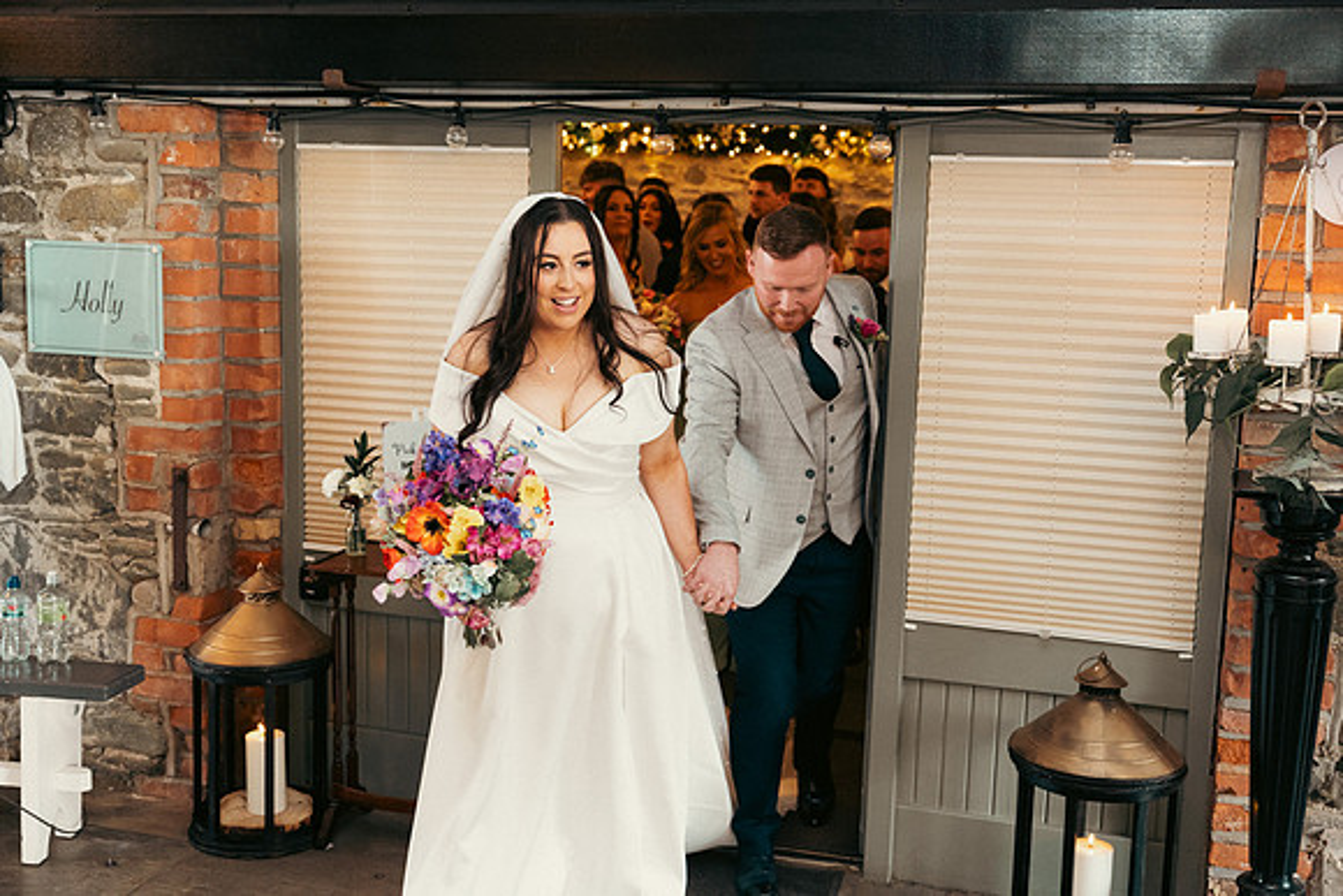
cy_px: 448
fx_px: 1530
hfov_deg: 47.4
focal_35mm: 41
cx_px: 672
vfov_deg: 32.6
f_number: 3.5
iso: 2000
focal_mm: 41
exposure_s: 1/160
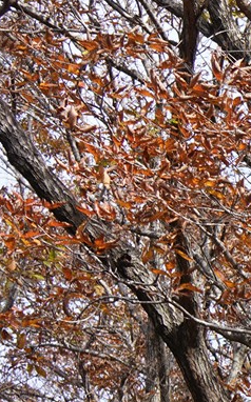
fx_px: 2051
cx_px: 959
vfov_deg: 11.2
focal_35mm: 187
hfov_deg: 6.0
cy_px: 358
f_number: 7.1
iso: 100
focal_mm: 35
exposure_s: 1/100
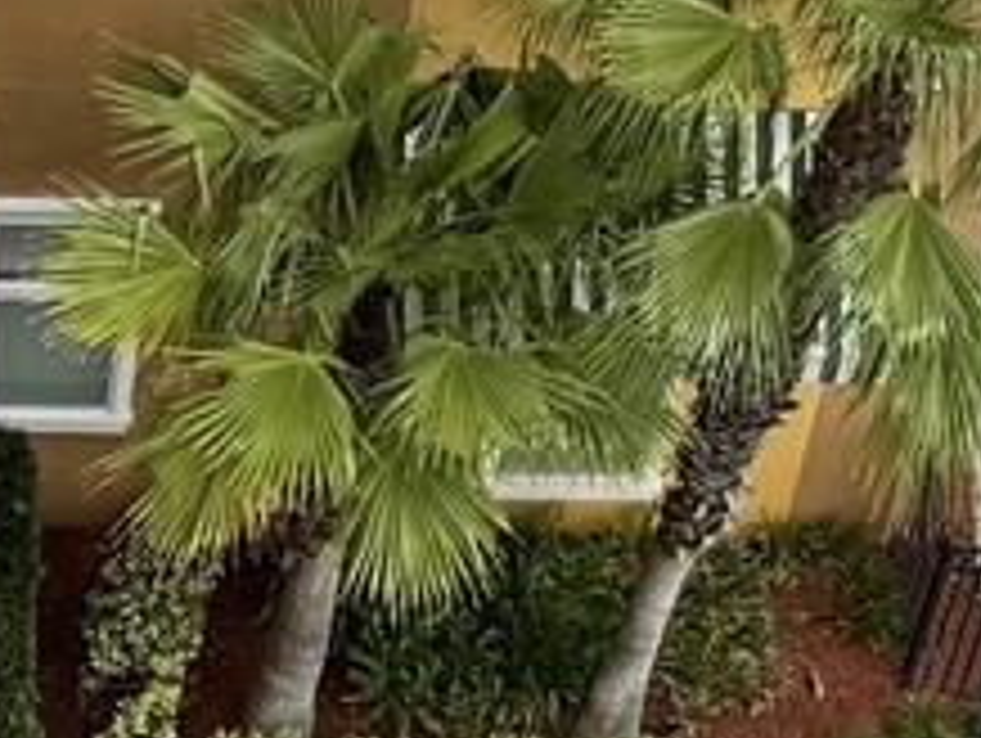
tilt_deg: -53.1
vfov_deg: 8.4
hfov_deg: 11.0
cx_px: -135
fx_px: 4993
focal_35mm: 176
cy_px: 918
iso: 80
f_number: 1.78
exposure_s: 1/1597
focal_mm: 6.76
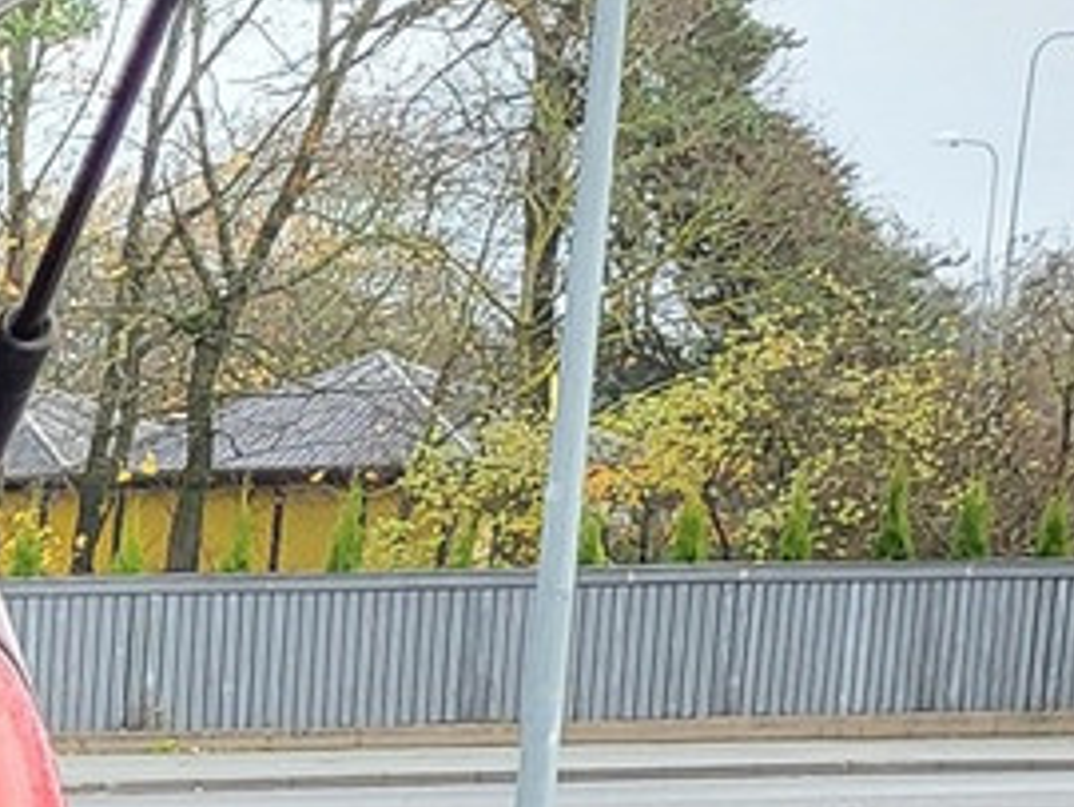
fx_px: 4782
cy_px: 1586
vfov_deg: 9.1
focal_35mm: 154
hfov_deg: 10.4
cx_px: -1766
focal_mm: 5.4
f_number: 1.8
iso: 64
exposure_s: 1/100
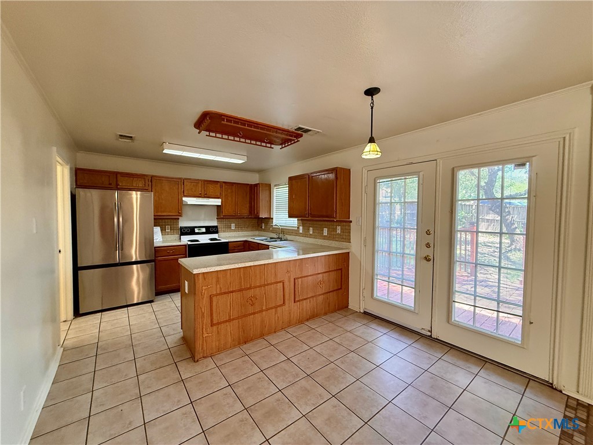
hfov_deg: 102.1
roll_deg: -0.8
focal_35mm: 14
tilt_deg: -0.8
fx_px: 240
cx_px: 296
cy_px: 222
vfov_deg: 85.7
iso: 320
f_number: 2.2
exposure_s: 1/120
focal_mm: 2.22
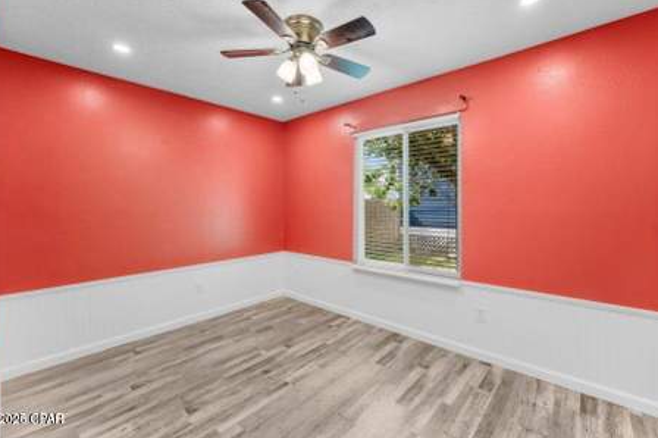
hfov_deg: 100.4
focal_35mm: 15
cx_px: 338
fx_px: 274
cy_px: 205
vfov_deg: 77.1
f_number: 8
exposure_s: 1/8
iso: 400
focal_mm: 14
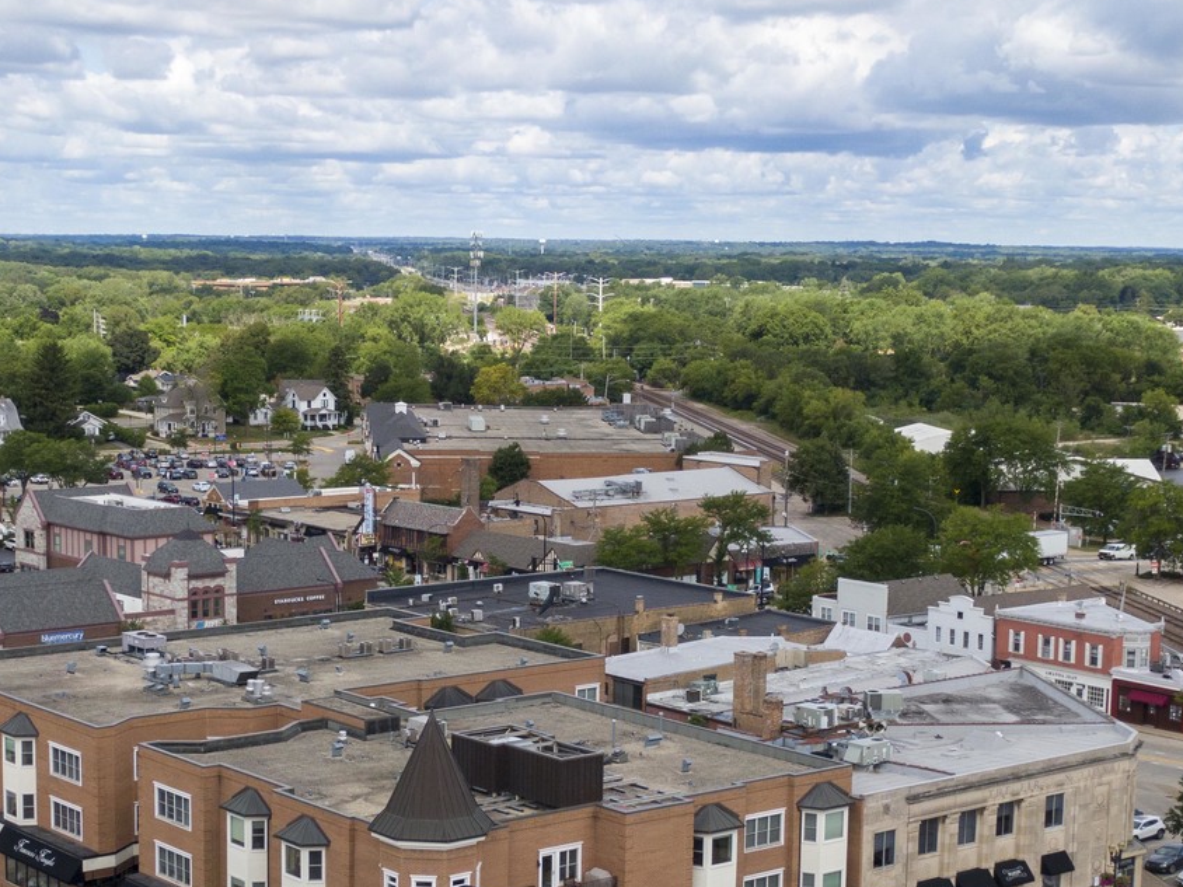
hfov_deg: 27.7
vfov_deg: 20.9
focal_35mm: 70
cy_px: 601
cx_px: 493
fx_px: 2392
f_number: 3.5
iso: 110
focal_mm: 7.07
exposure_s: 1/800
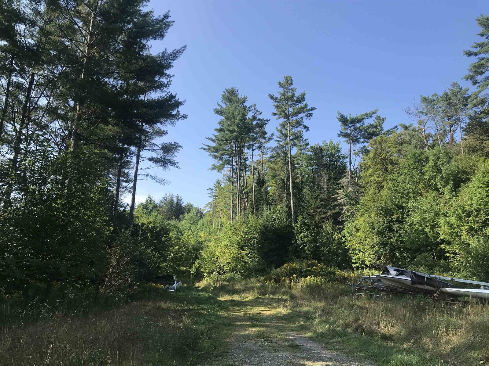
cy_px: 183
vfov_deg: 49.7
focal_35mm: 28
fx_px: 396
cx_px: 244
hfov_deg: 63.4
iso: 20
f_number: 1.8
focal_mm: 3.99
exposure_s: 1/1182
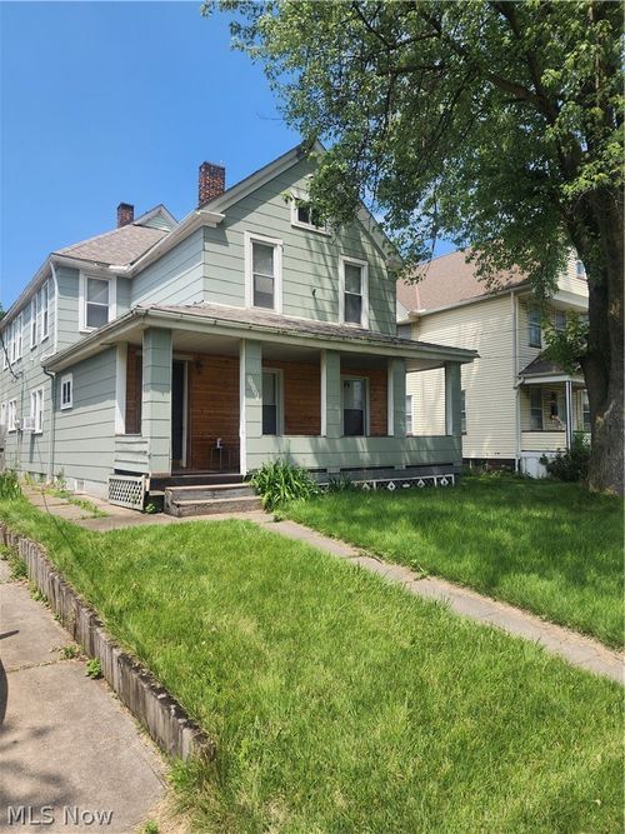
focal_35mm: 23
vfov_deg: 73.9
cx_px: 312
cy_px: 417
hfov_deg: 58.9
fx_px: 554
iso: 12
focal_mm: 6.4
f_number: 1.8
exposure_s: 1/719
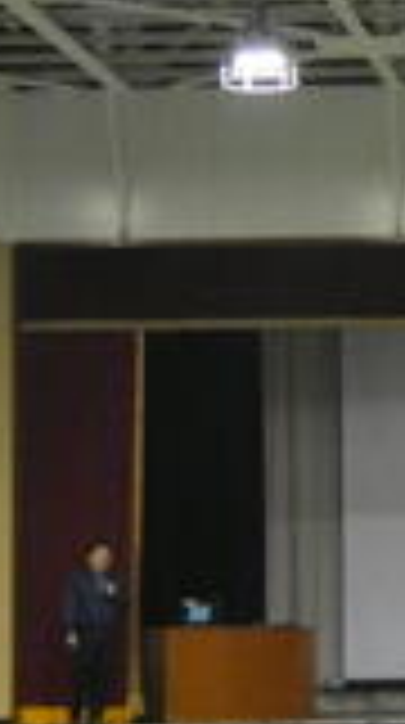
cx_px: 684
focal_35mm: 171
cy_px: 490
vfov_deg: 12.6
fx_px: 3280
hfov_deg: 6.9
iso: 1600
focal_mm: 11.3
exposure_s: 1/50
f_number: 4.2
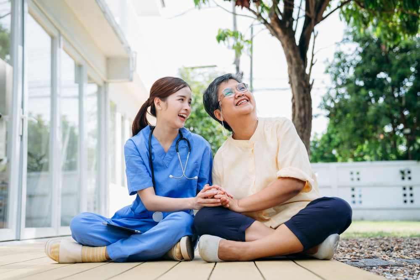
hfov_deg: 41.9
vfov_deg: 28.7
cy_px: 140
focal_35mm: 47
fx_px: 548
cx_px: 210
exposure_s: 1/500
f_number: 2.8
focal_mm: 47
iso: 200
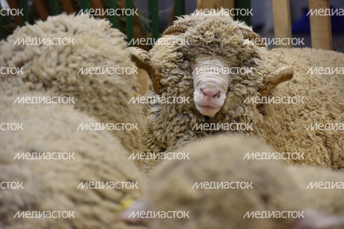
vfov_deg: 12.5
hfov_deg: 18.6
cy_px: 114
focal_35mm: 110
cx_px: 172
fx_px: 1051
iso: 3200
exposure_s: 1/500
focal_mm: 110
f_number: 4.5
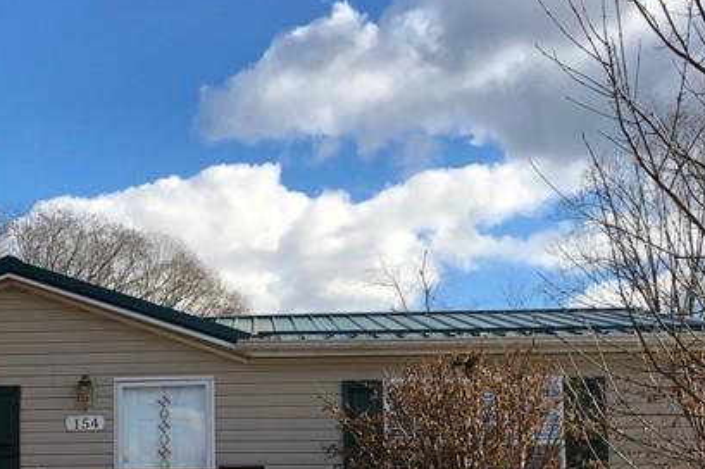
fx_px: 1428
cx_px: 34
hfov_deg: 26.5
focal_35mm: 73
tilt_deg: +8.3
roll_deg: -0.3
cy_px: 433
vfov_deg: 18.3
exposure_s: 1/656
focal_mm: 3.99
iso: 20
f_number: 1.8
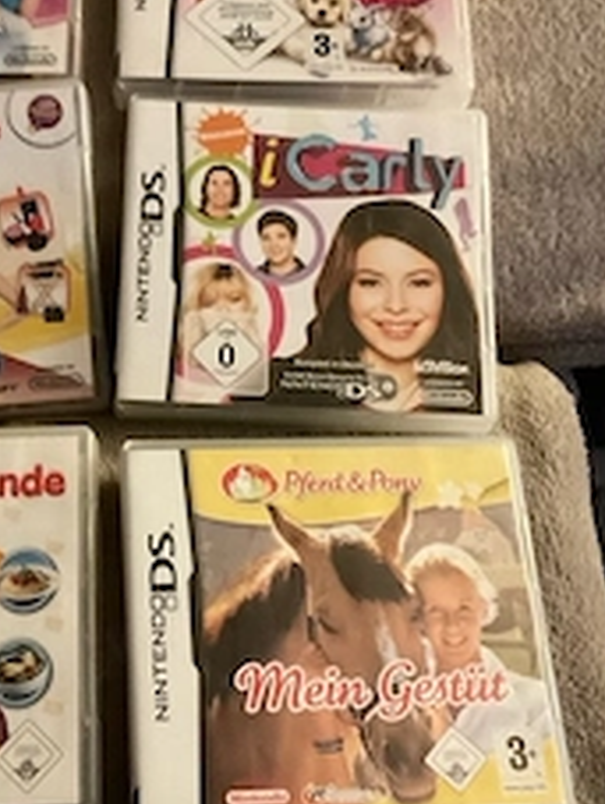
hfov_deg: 28.3
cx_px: 170
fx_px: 1185
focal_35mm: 51
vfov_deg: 37.4
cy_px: 393
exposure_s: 1/24
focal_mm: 3
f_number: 1.8
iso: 500
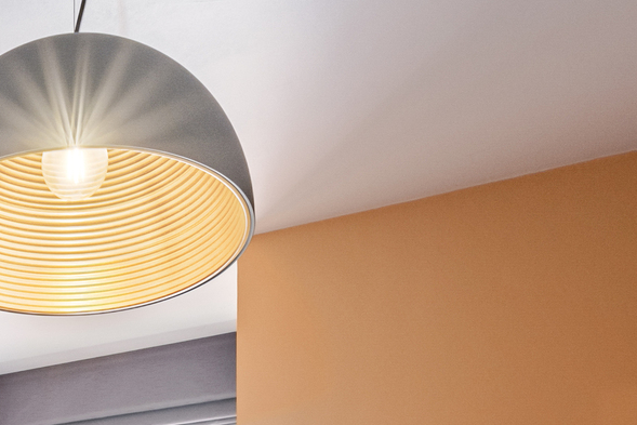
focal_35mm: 57
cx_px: -50
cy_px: 827
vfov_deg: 17.6
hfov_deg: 31.4
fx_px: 1009
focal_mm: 14
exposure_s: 1/10
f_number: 11
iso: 250
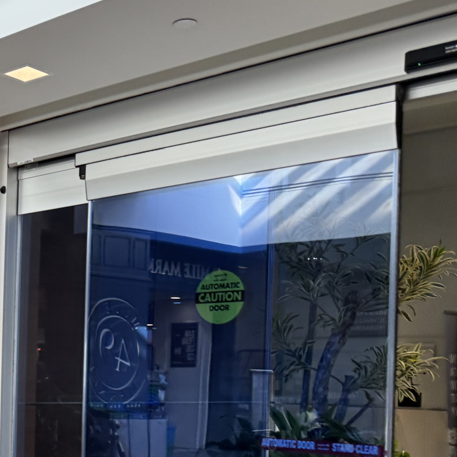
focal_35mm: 63
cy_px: 397
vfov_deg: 26.5
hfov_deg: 23.5
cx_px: -165
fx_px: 941
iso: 160
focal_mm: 6.76
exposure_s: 1/120
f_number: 1.78
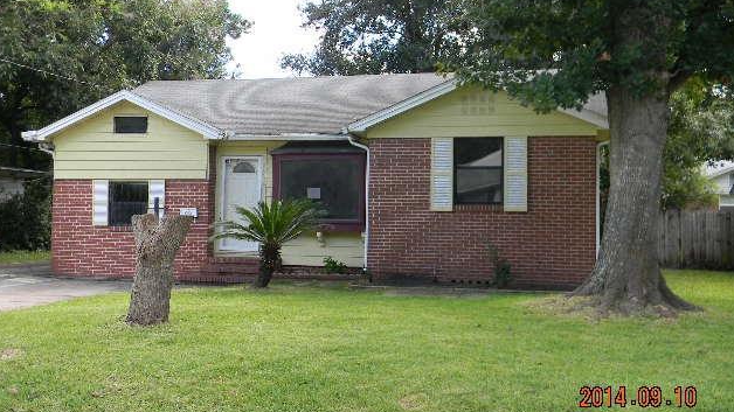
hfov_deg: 50.5
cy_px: 175
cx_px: 367
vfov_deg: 29.6
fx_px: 778
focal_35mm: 40
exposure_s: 1/84.3
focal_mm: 6.4
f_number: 3.7
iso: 80
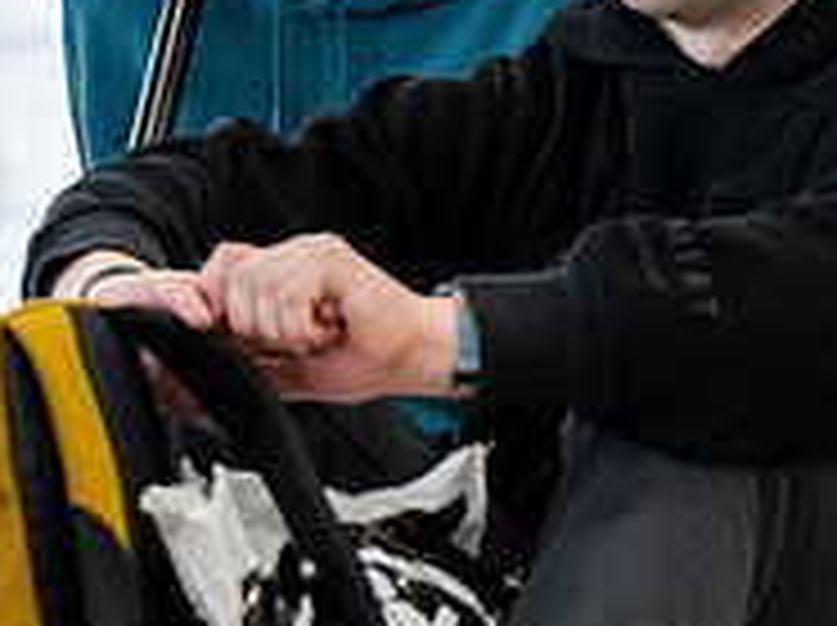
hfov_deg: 3.3
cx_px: -288
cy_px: 124
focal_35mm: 601
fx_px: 14513
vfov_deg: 2.5
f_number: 4
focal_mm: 200
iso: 3200
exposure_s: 1/200
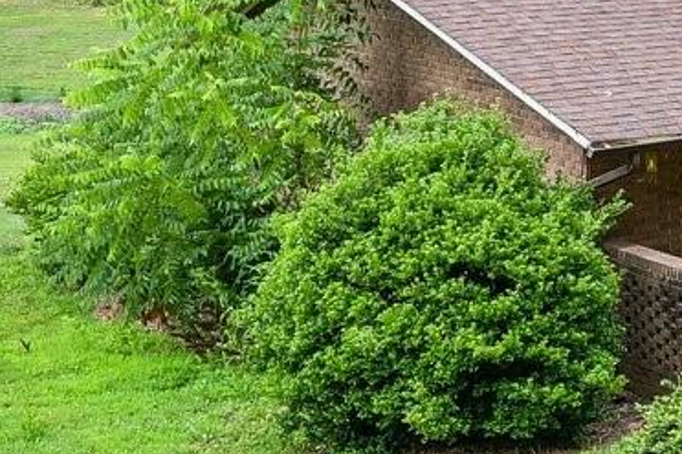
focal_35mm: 113
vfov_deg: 11.9
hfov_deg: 14.0
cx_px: 1524
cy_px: -58
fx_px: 2136
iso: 100
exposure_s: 1/60
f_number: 8
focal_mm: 20.5
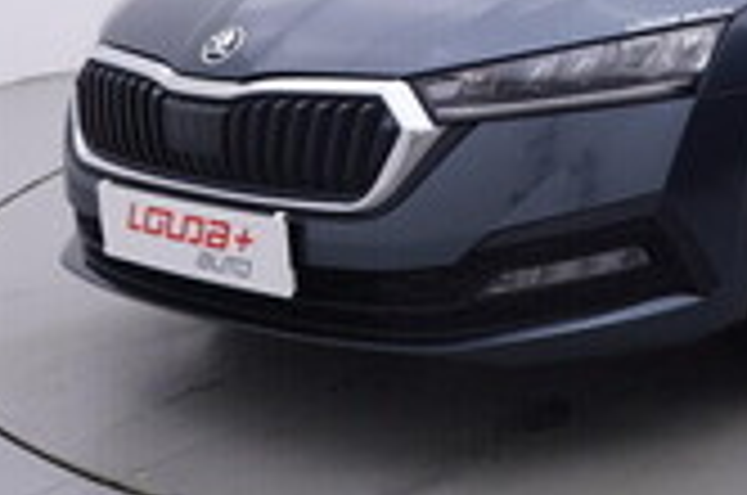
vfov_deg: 17.6
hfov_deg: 25.0
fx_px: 1546
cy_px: -43
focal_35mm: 75
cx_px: 853
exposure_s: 1/80
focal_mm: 15
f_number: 5
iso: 200
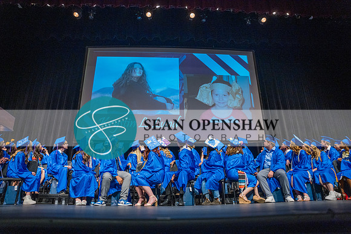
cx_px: 176
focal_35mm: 24
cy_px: 117
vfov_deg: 53.2
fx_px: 234
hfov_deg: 73.7
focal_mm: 24
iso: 2500
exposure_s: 1/160
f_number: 2.8
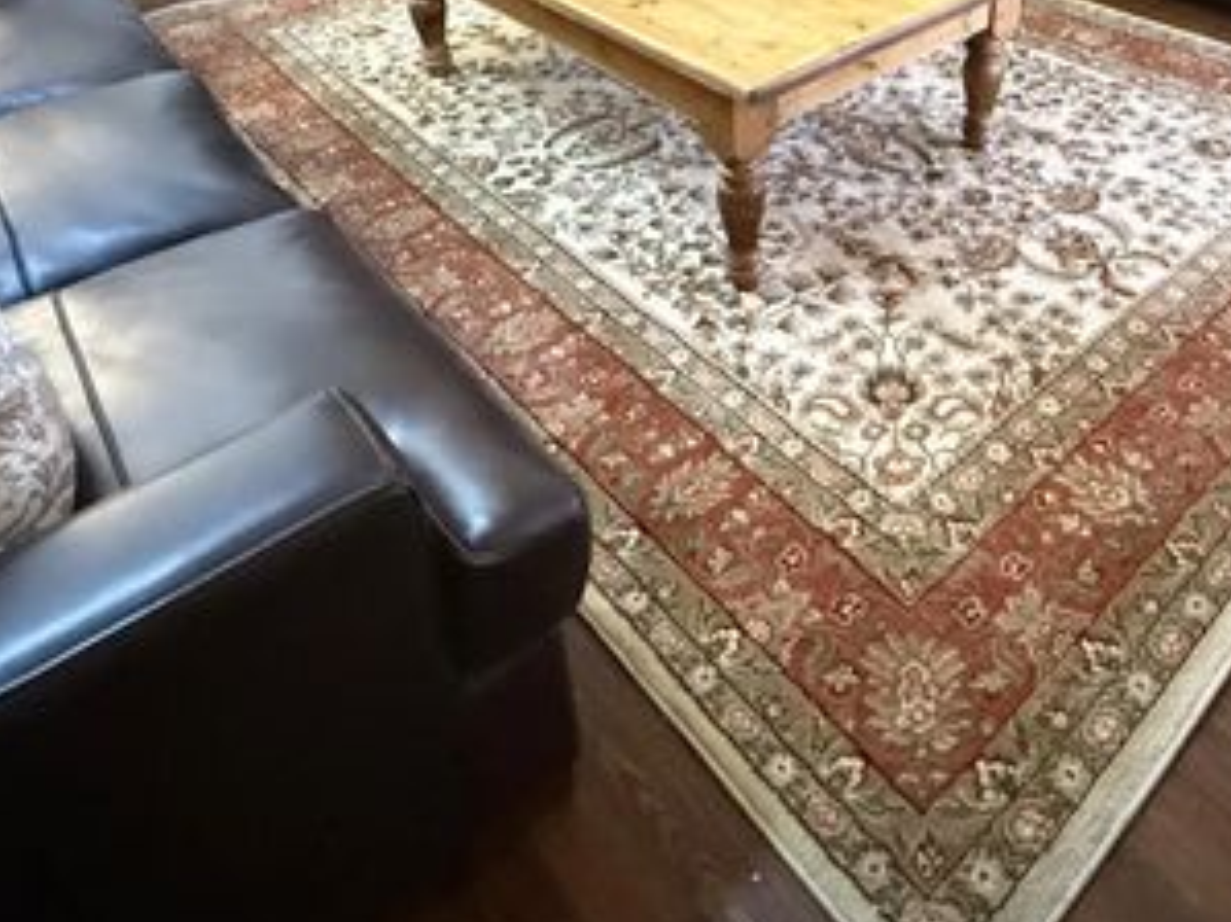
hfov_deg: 58.4
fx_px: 1066
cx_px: 836
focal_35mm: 30
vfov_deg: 41.4
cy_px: 25
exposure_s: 1/17
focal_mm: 2.22
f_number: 2.2
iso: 2500
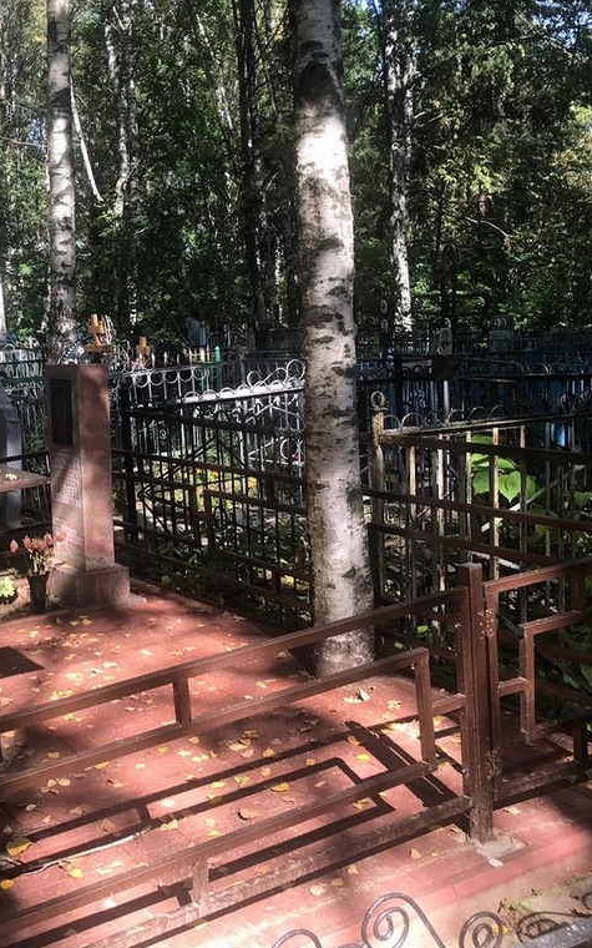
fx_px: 1033
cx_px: 135
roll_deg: +6.6
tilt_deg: -7.0
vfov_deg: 49.3
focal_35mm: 40
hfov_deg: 31.3
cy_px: 478
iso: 20
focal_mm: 3.99
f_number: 1.8
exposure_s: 1/354
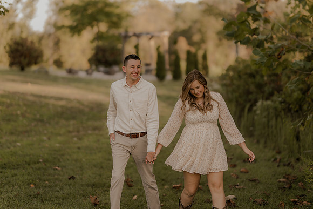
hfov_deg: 22.1
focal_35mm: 92
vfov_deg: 14.8
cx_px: 149
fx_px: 801
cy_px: 99
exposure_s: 1/640
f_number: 1.4
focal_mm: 85
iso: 200
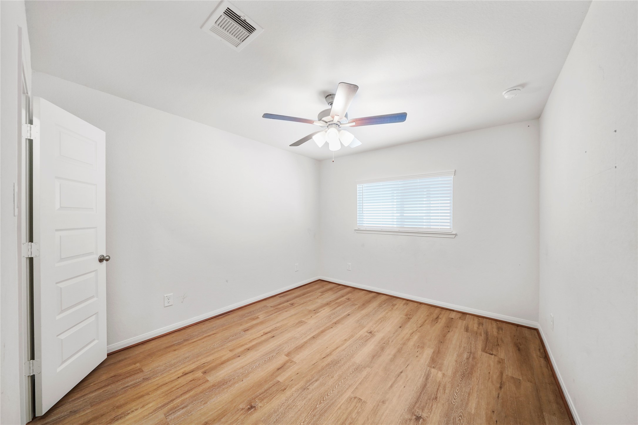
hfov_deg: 112.6
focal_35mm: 12
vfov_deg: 90.0
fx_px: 213
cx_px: 319
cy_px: 212
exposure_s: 1/30
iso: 2000
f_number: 8
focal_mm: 12
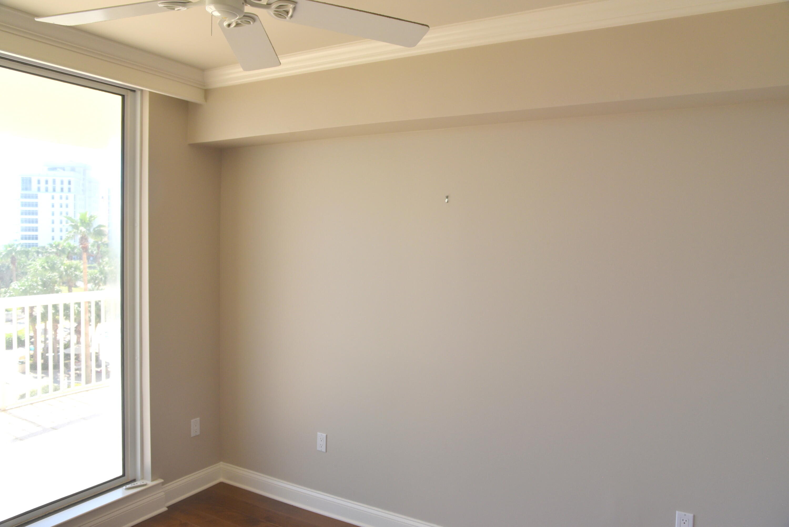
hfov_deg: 73.7
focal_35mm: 24
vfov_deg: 53.2
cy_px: 264
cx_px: 394
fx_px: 526
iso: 400
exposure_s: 1/200
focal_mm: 24
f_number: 8
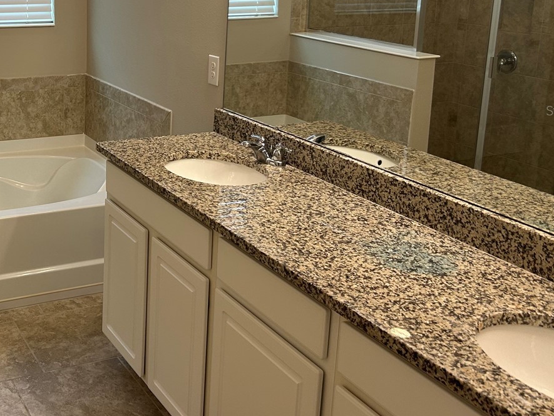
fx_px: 752
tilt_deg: -12.8
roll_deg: -0.4
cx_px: 105
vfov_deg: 30.4
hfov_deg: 38.8
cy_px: 110
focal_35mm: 47
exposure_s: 1/120
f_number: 1.5
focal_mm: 5.7
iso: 125
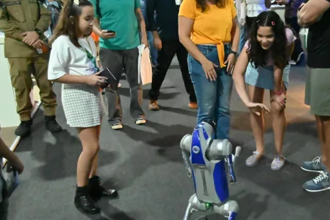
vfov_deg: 29.8
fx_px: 412
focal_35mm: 45
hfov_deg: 42.3
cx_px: 246
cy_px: 122
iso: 25600
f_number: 4.5
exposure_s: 1/640
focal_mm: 20
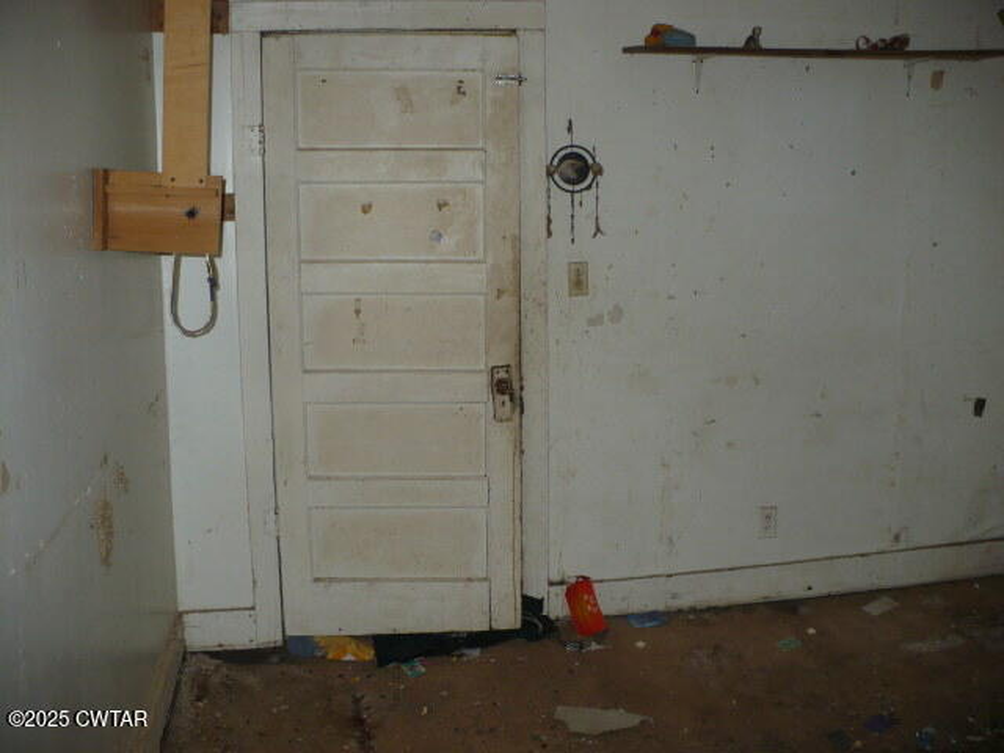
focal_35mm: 37
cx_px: 502
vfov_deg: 38.7
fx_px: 1073
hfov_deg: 50.1
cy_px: 376
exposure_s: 1/30
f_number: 2.8
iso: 125
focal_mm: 6.1
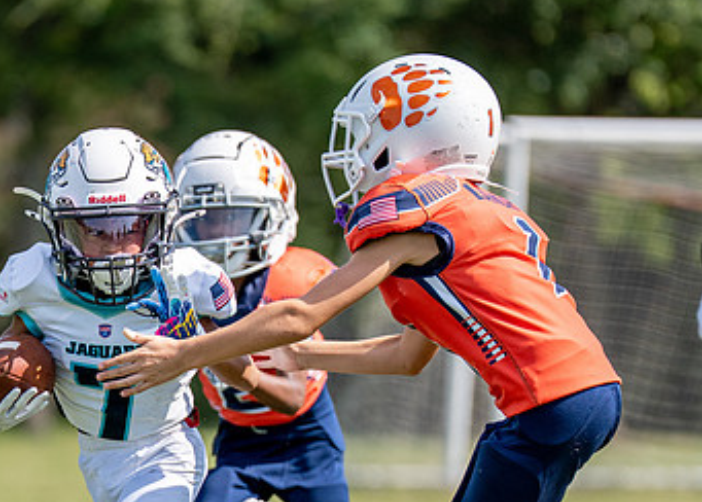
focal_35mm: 629
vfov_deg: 2.3
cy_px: 521
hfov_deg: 3.2
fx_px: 12548
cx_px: 64
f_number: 2.8
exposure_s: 1/2500
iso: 160
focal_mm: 200
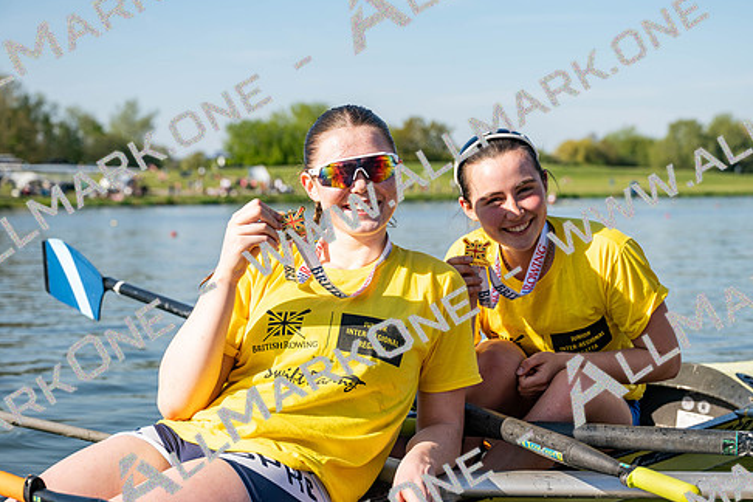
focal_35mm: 68
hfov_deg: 29.6
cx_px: 434
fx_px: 1422
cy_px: 281
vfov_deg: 20.0
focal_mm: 57
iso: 64
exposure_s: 1/640
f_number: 4.5
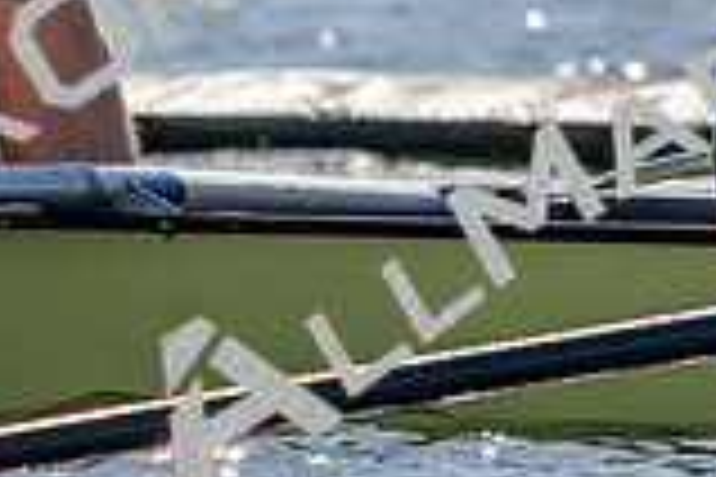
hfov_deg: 1.8
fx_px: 23268
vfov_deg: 1.2
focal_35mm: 1170
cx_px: 1076
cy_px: -182
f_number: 6.3
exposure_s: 1/2000
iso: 250
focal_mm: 321
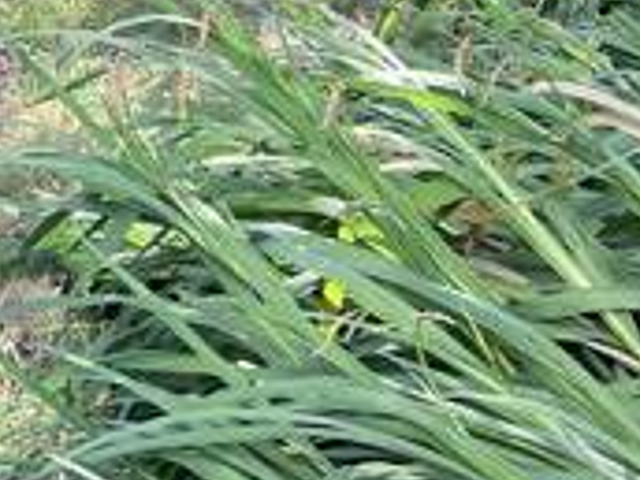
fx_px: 2237
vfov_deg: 11.6
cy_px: -301
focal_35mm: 121
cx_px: -420
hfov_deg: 14.7
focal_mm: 5.7
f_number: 1.5
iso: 64
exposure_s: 1/121
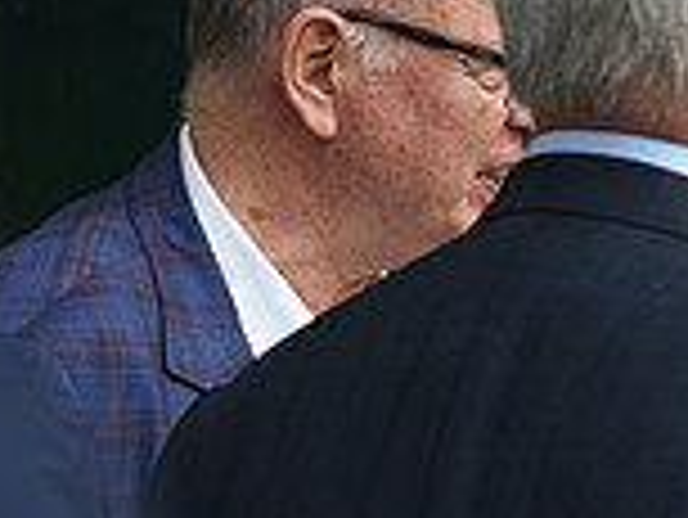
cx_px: 1544
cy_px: 265
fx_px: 5828
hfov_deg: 6.5
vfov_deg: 5.1
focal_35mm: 293
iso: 250
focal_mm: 50
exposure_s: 1/320
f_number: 4
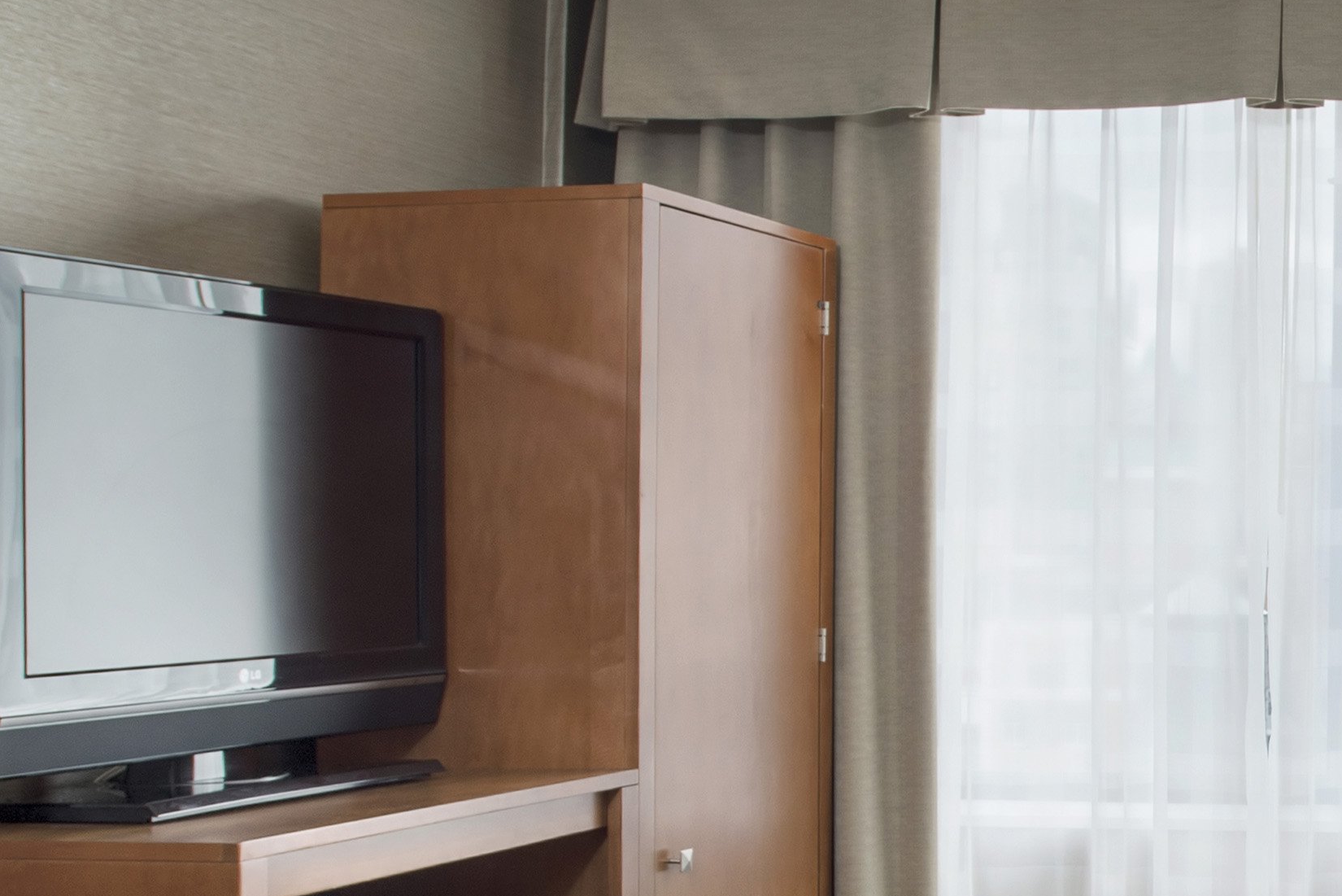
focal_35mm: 62
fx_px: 2312
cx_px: 1613
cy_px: 1149
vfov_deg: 20.2
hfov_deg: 28.2
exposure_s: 1/10
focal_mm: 17
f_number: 8
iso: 200
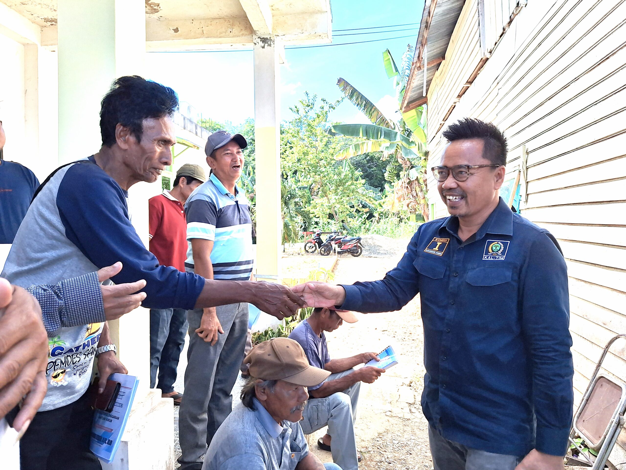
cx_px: 313
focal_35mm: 23
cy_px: 235
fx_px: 416
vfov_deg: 58.9
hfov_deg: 73.9
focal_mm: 5.54
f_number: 1.8
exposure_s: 1/883
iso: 40
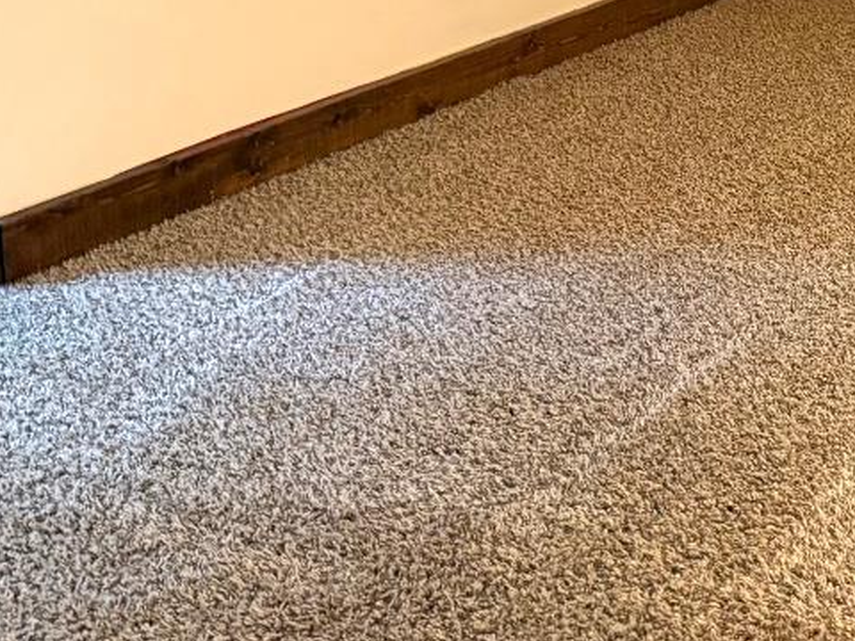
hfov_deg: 23.2
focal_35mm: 75
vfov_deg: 18.9
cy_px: -58
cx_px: 1097
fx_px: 1852
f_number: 1.78
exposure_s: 1/40
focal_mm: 6.76
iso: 640
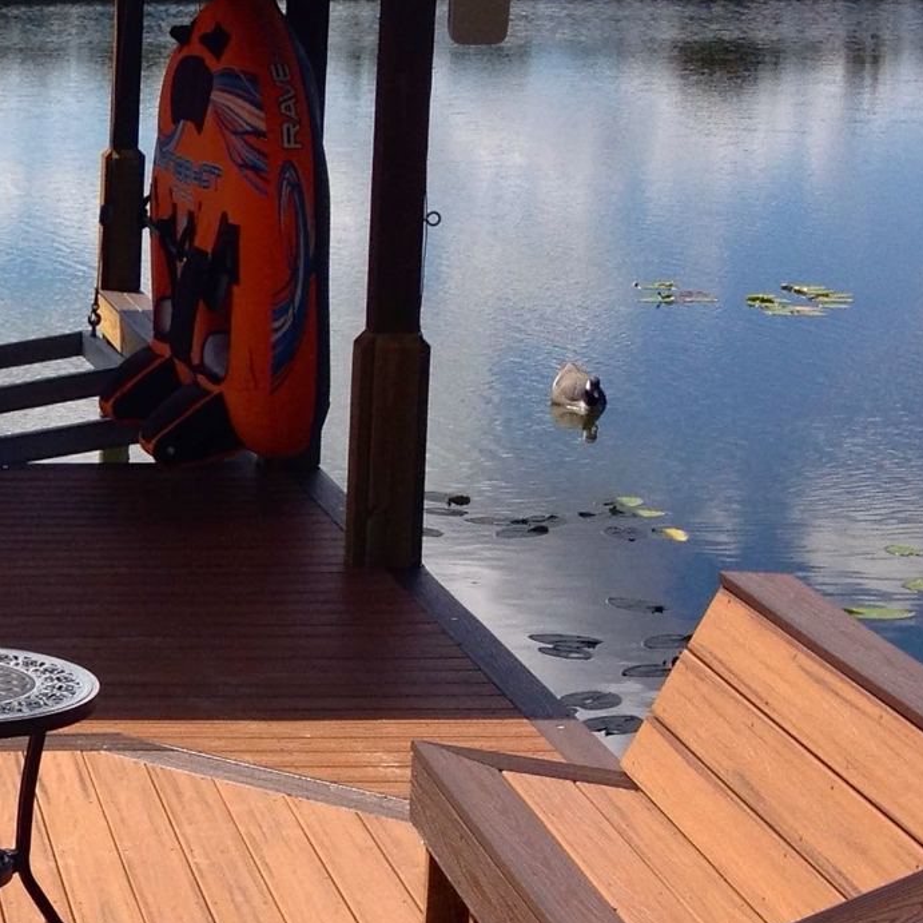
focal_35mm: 112
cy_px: 643
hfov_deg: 14.8
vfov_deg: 15.5
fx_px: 3379
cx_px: -329
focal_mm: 4.28
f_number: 2.4
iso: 50
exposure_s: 1/1842
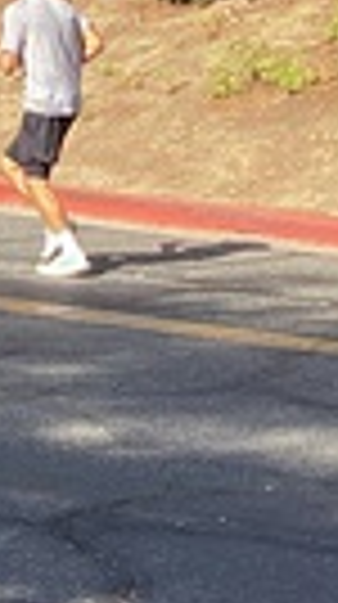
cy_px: 441
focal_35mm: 139
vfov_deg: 15.4
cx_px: -575
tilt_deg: -10.4
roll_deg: +2.8
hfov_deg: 7.8
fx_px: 2223
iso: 25
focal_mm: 3.3
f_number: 2.4
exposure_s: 1/284
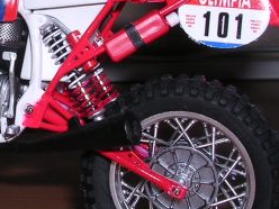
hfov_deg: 19.2
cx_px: -29
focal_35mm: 98
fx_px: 790
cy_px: 57
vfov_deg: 15.0
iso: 100
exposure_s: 1/60.1
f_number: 5.6
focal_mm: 5.8
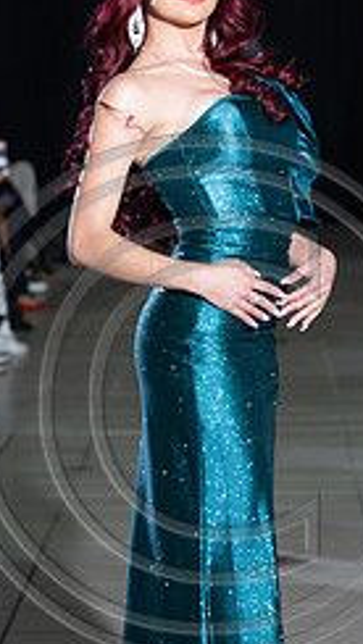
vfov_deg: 13.6
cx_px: 205
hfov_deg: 7.7
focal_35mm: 158
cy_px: 397
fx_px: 2701
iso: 1250
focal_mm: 82
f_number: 5
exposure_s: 1/160
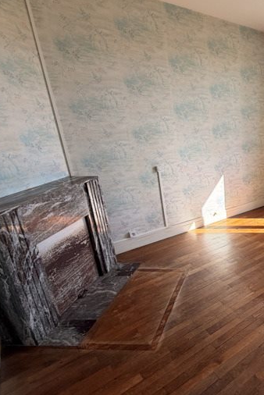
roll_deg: +0.6
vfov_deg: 76.0
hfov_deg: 47.7
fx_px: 253
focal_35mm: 23
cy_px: 206
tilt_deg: -20.0
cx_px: 252
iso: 80
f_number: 2.2
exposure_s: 1/121
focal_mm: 2.22
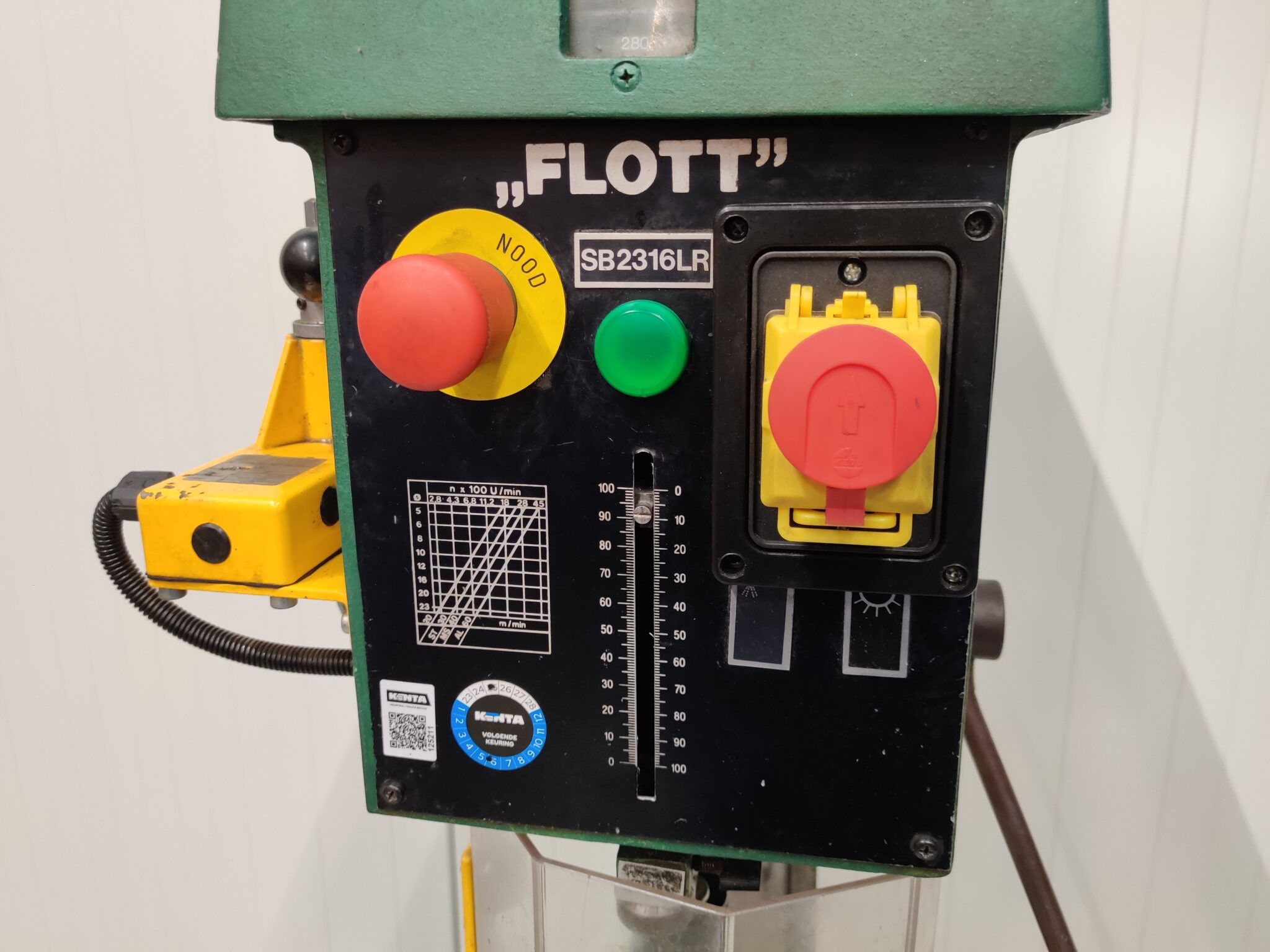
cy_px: 476
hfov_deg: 65.3
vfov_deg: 51.4
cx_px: 635
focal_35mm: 27
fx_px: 991
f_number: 1.65
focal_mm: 4.75
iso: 640
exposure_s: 1/33
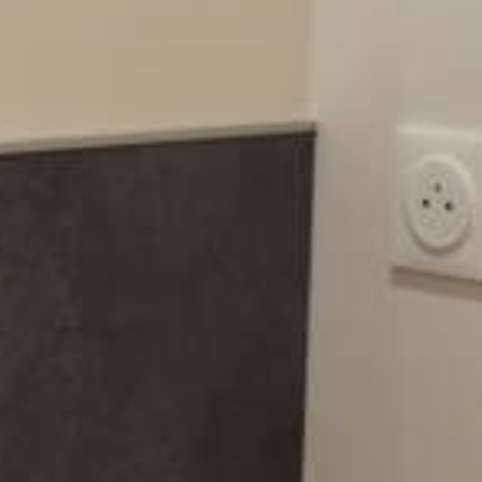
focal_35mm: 156
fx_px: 2458
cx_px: -84
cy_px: 738
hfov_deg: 11.0
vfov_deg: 10.8
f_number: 3.5
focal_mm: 18
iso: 1600
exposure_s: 1/160
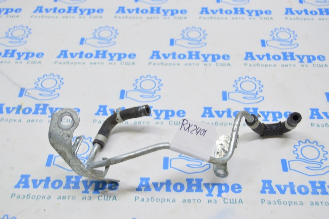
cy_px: 110
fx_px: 438
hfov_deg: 41.1
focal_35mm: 48
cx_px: 164
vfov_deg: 28.0
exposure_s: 1/20
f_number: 5.6
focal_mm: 32
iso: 400
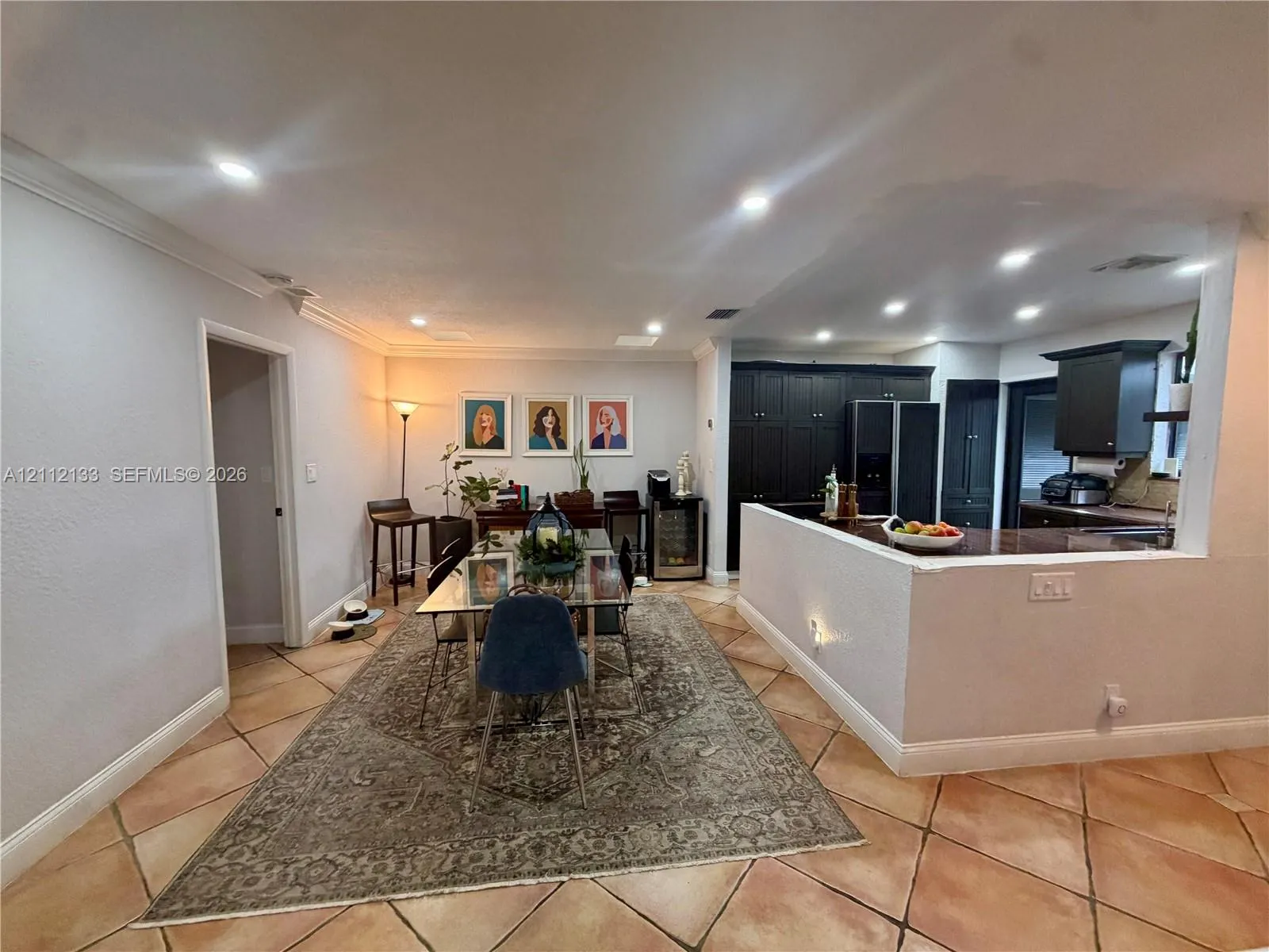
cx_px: 634
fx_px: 513
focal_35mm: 14
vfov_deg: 85.7
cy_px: 476
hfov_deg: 102.1
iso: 250
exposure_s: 1/60
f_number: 2.2
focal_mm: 2.22
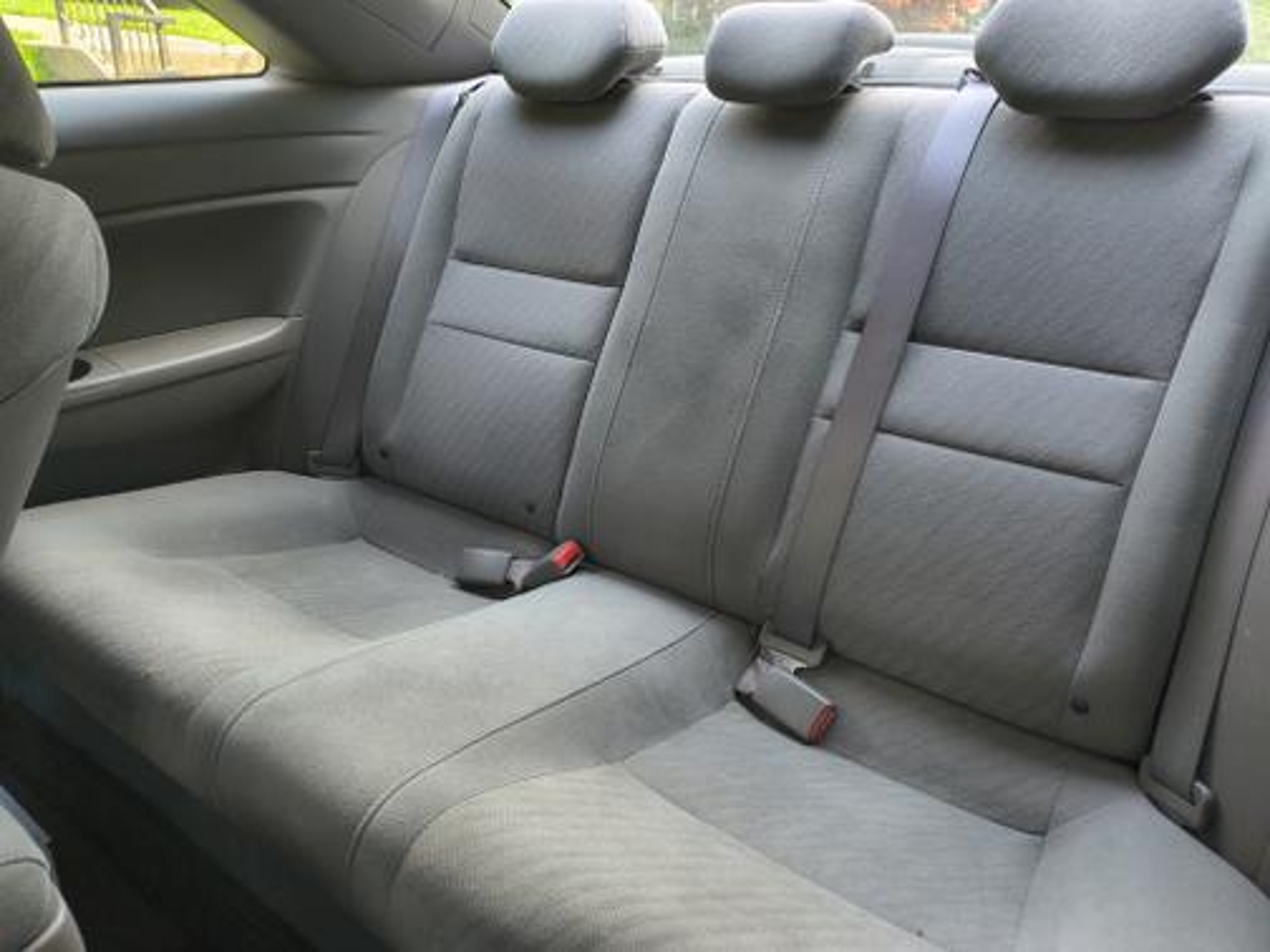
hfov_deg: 69.4
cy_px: 476
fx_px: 917
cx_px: 635
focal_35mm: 25
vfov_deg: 54.9
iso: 214
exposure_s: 1/120
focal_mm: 4.68
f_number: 1.7
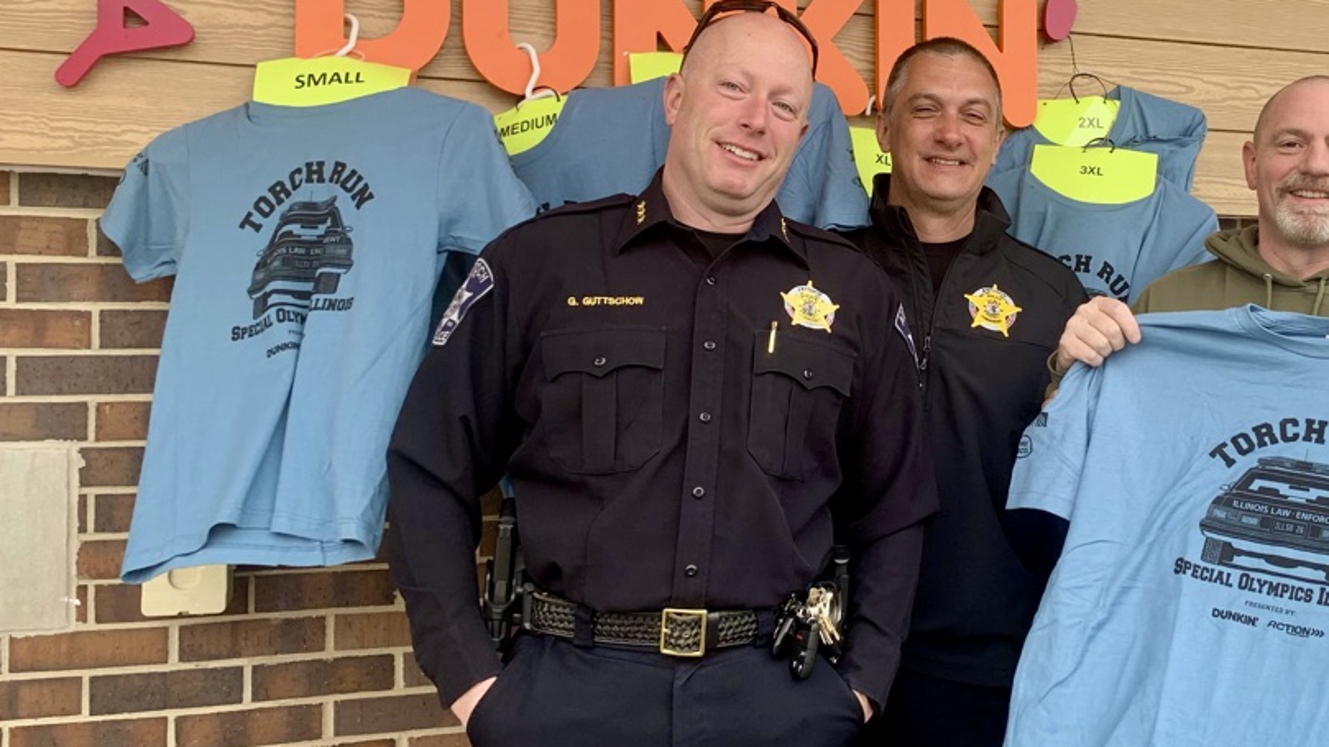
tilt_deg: -1.3
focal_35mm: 42
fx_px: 1480
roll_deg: -1.4
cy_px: 315
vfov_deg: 28.3
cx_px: 974
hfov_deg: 46.8
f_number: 1.8
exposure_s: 1/122
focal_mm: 4.25
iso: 50
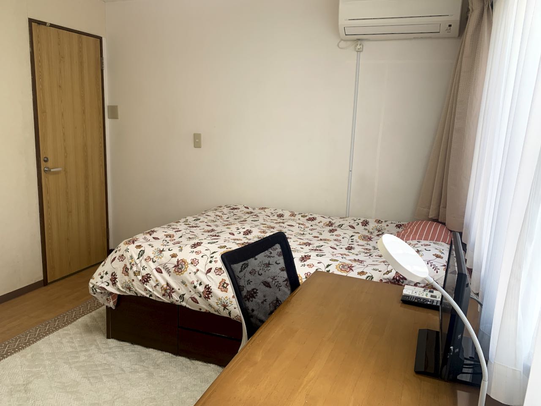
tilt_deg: -11.8
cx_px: 270
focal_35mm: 26
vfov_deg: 53.1
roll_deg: -3.6
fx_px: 406
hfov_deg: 67.3
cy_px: 203
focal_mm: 4.25
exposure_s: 1/111
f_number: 1.8
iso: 40
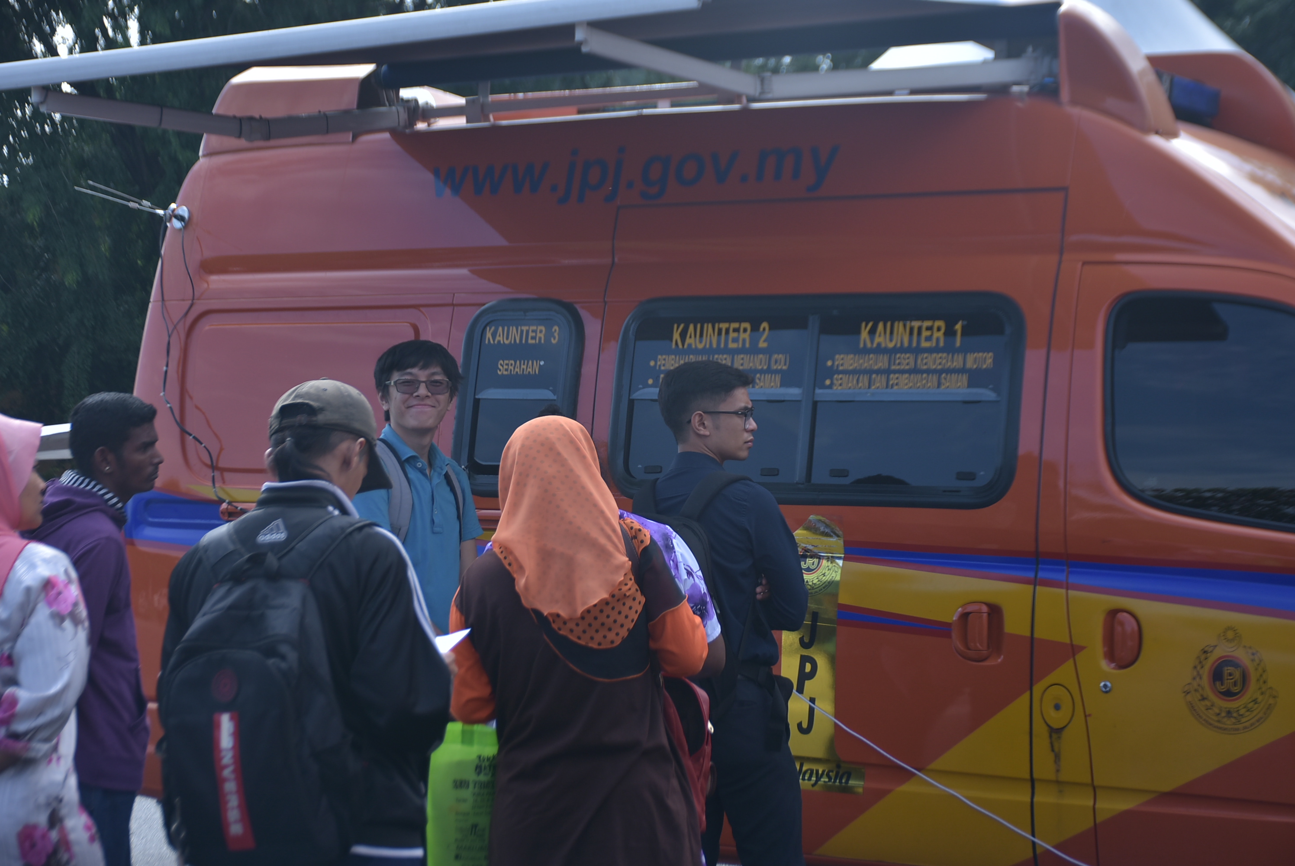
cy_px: 433
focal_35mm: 75
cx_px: 648
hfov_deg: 27.0
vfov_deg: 18.2
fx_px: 2700
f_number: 4.8
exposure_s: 1/500
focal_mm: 50
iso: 100
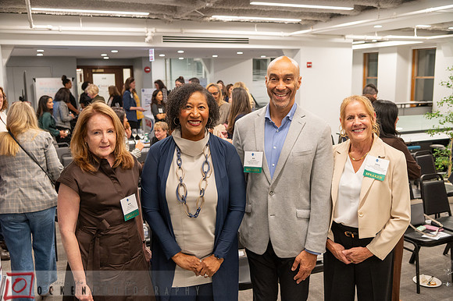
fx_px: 440
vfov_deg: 37.8
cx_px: 226
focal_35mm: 35
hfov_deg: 54.5
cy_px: 150
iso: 1600
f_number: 4
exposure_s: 1/125
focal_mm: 35
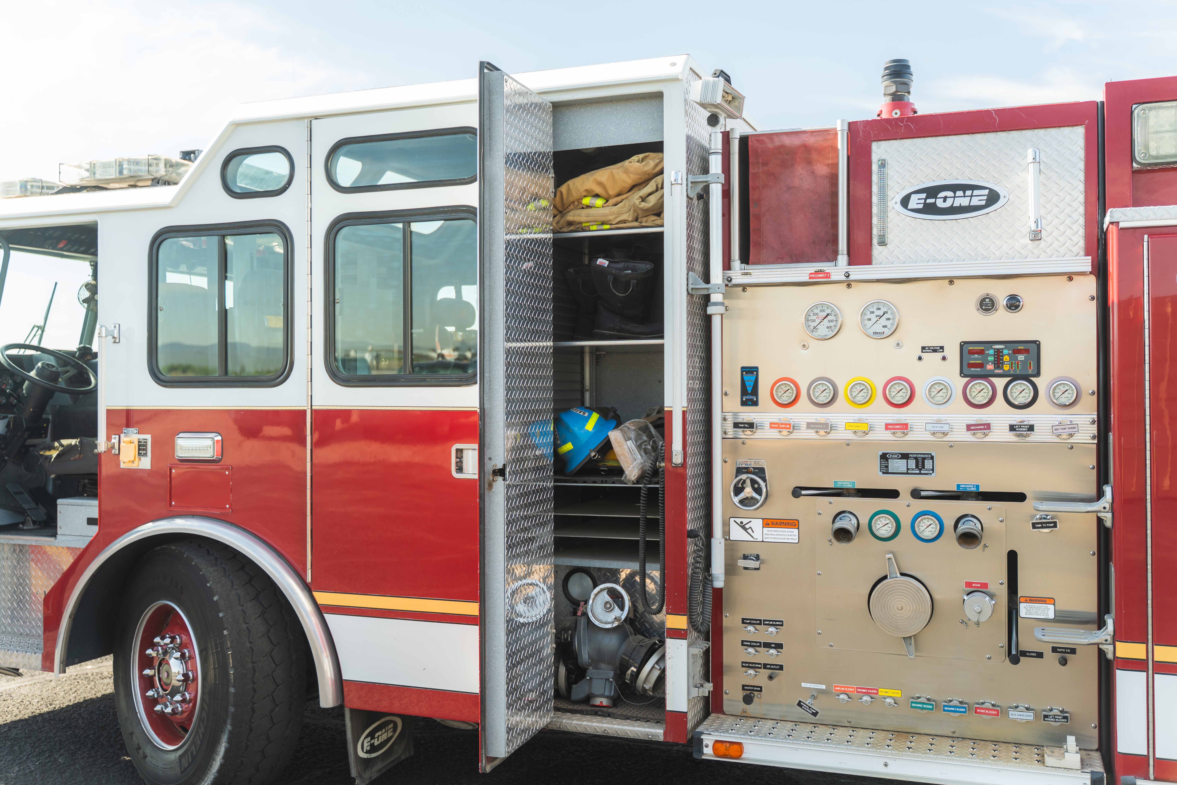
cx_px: 588
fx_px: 1144
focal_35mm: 35
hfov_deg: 54.4
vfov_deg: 37.9
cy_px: 392
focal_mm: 35
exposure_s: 1/160
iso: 100
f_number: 2.8
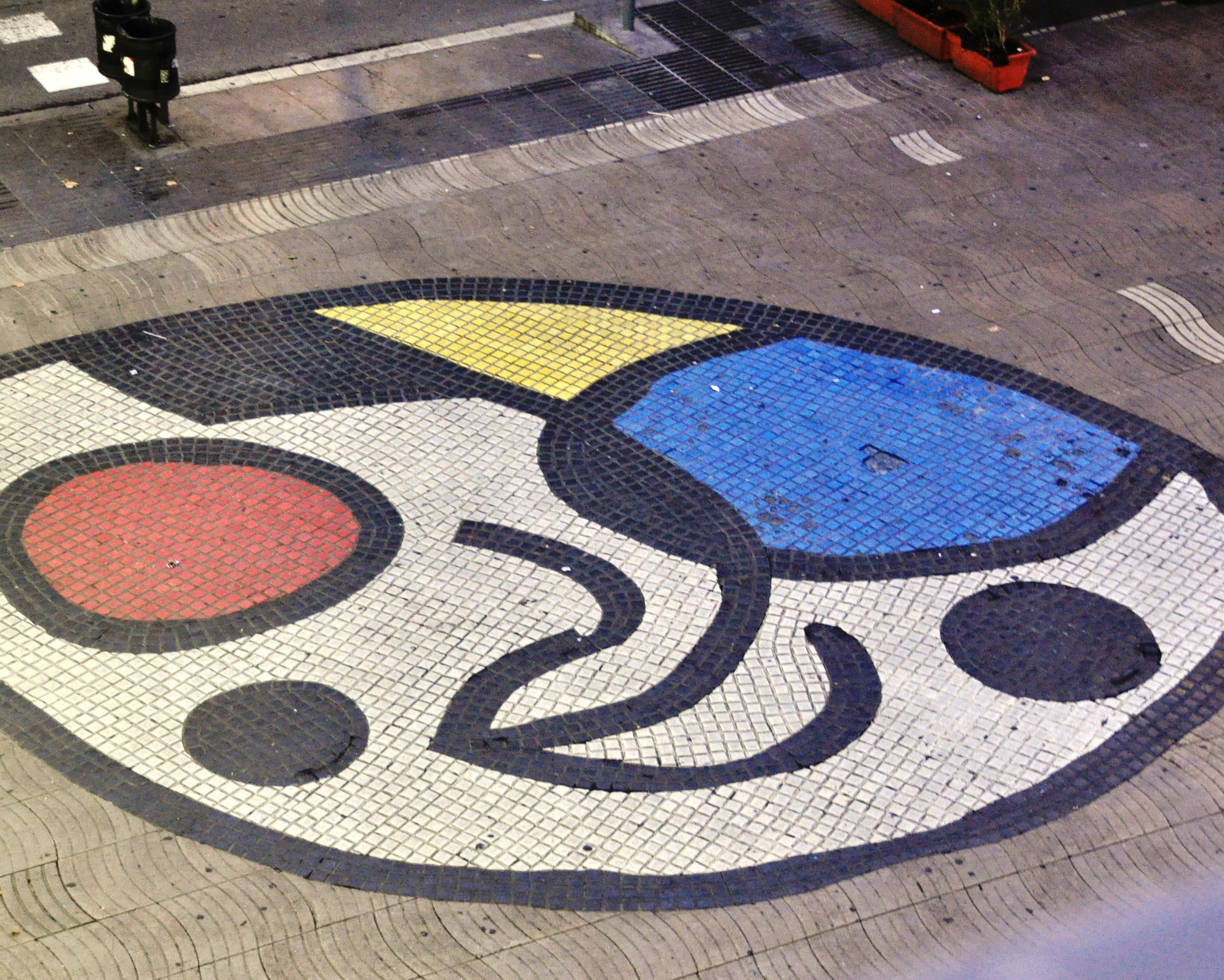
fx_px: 3390
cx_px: 566
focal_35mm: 94
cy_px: 492
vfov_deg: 16.4
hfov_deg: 20.5
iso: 1600
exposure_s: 1/15
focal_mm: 55
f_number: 4.8
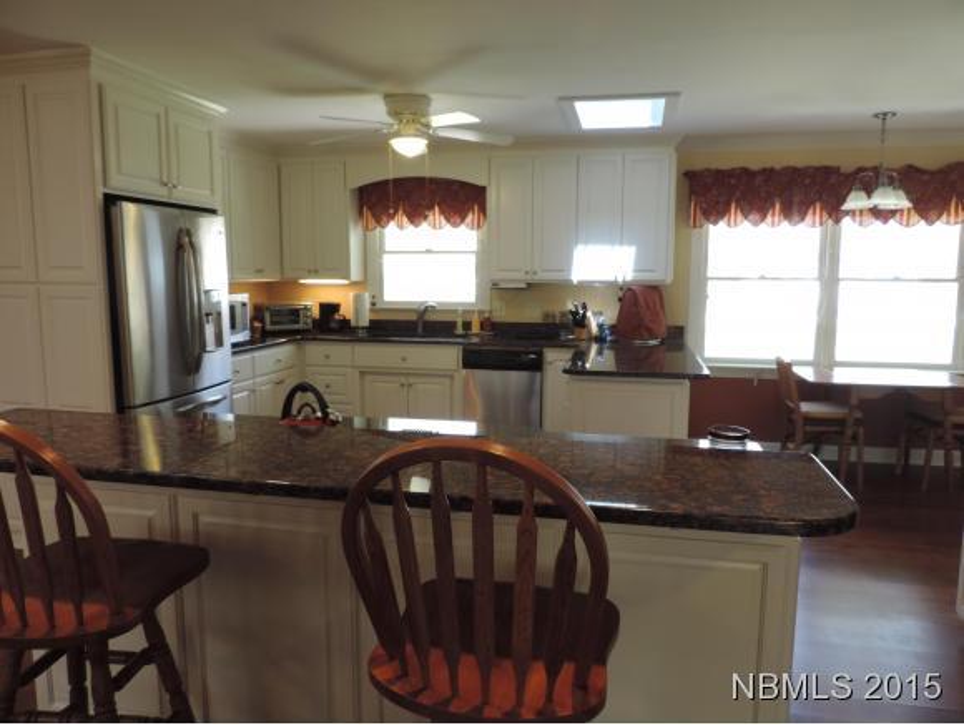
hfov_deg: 71.6
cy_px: 362
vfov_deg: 56.9
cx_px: 482
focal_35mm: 24
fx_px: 669
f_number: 3
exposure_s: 1/30
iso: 180
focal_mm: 4.3
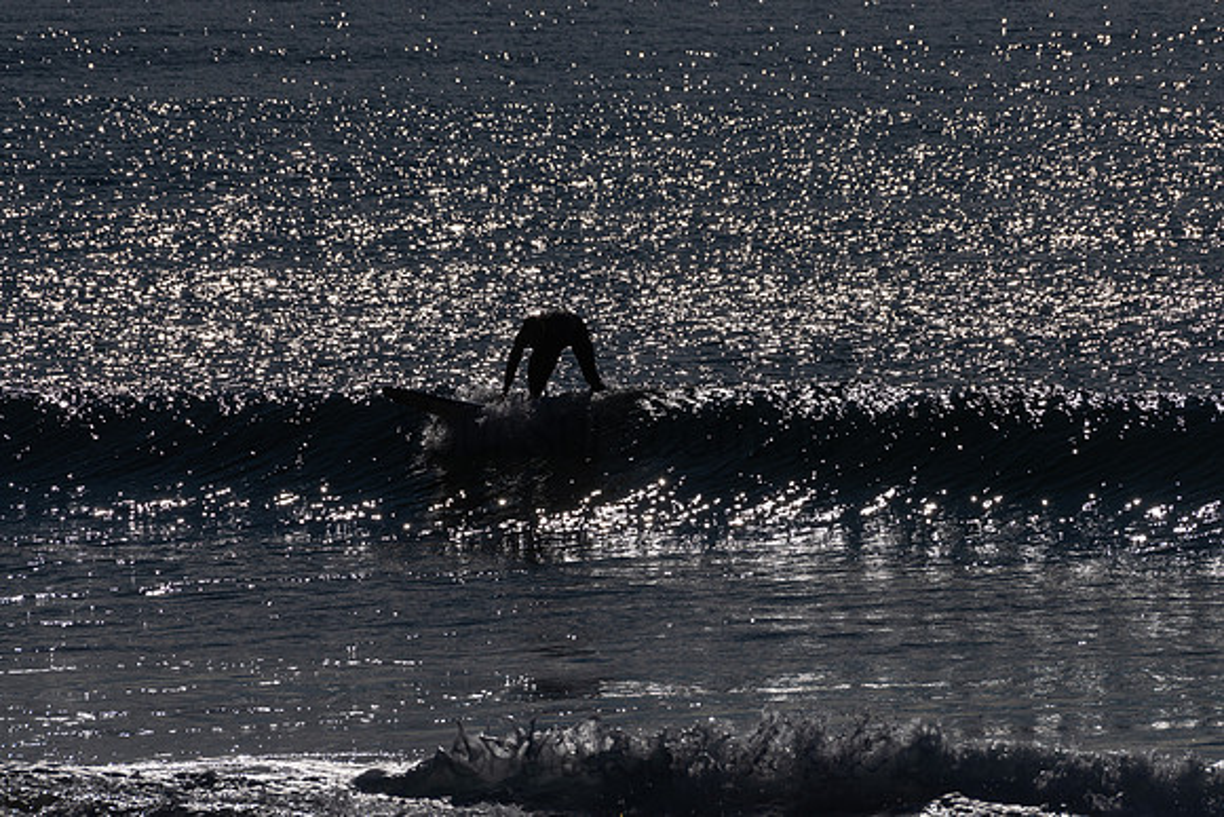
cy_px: 399
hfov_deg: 3.4
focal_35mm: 599
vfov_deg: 2.3
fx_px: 20355
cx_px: 626
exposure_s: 1/1000
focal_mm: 500
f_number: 16
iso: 64
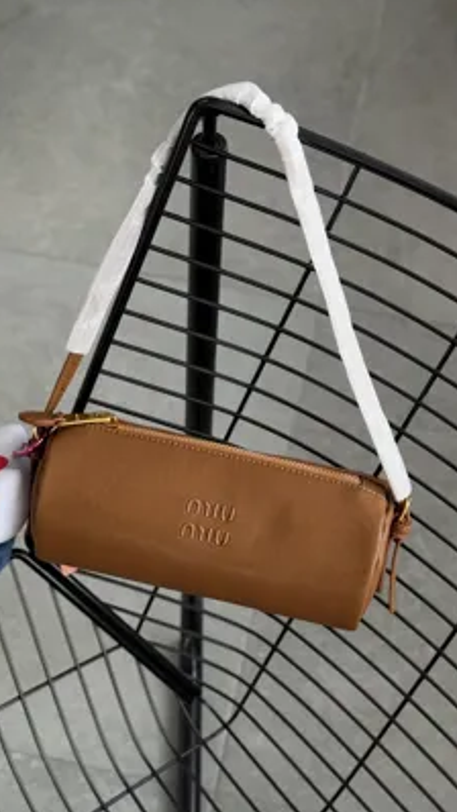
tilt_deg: -54.6
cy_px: 435
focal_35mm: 63
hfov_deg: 19.1
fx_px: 1357
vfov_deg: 33.3
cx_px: 175
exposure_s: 1/137
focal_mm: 6.76
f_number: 1.78
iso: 50
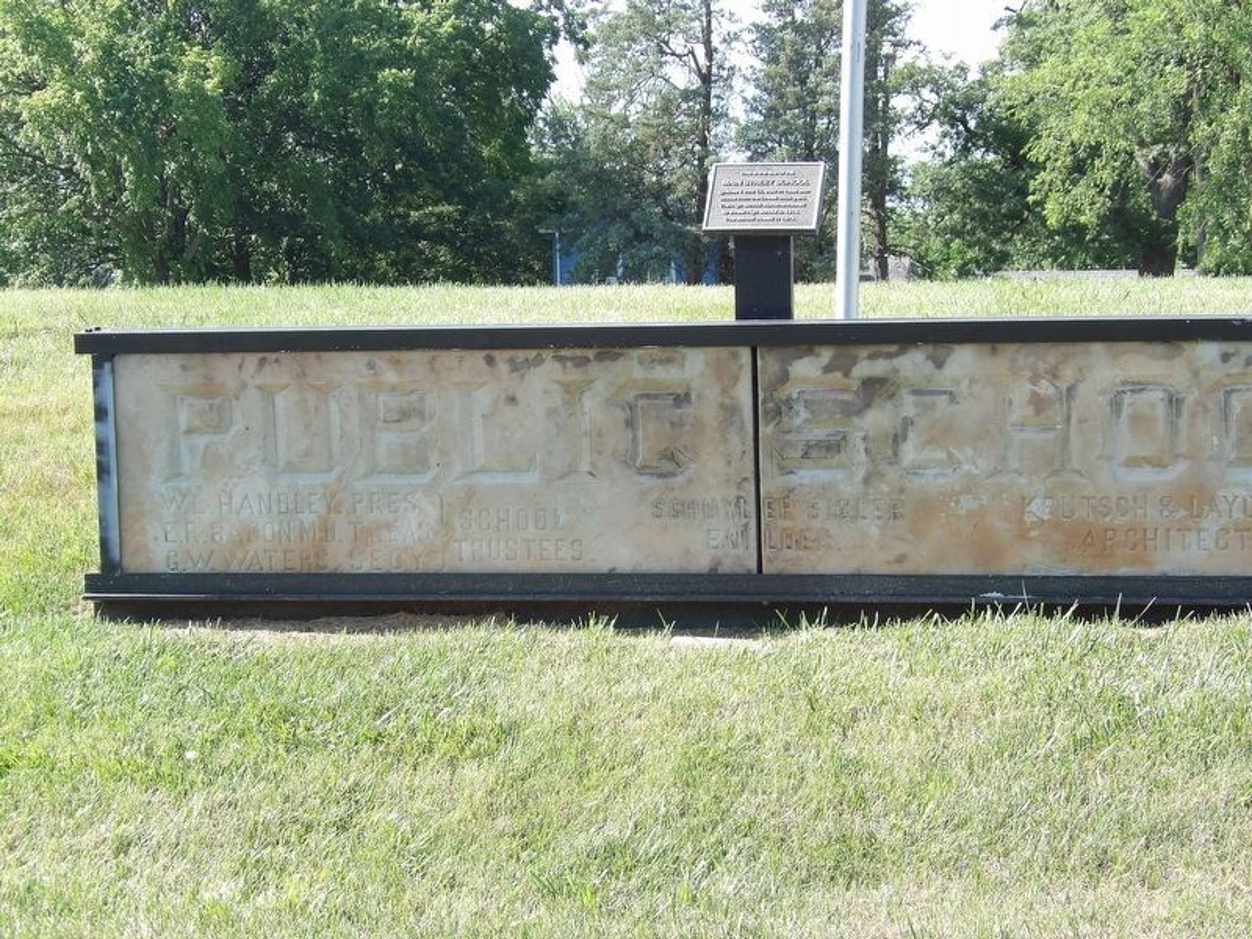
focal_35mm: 85
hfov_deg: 23.0
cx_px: 626
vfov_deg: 17.4
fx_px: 3074
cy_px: 470
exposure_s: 1/147
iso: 100
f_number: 4.1
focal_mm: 15.3
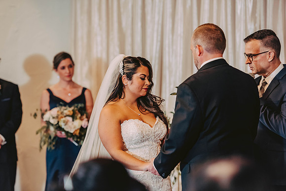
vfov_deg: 10.2
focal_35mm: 135
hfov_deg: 15.2
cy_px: 96
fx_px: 1073
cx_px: 143
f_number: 3.2
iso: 2000
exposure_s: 1/250
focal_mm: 135
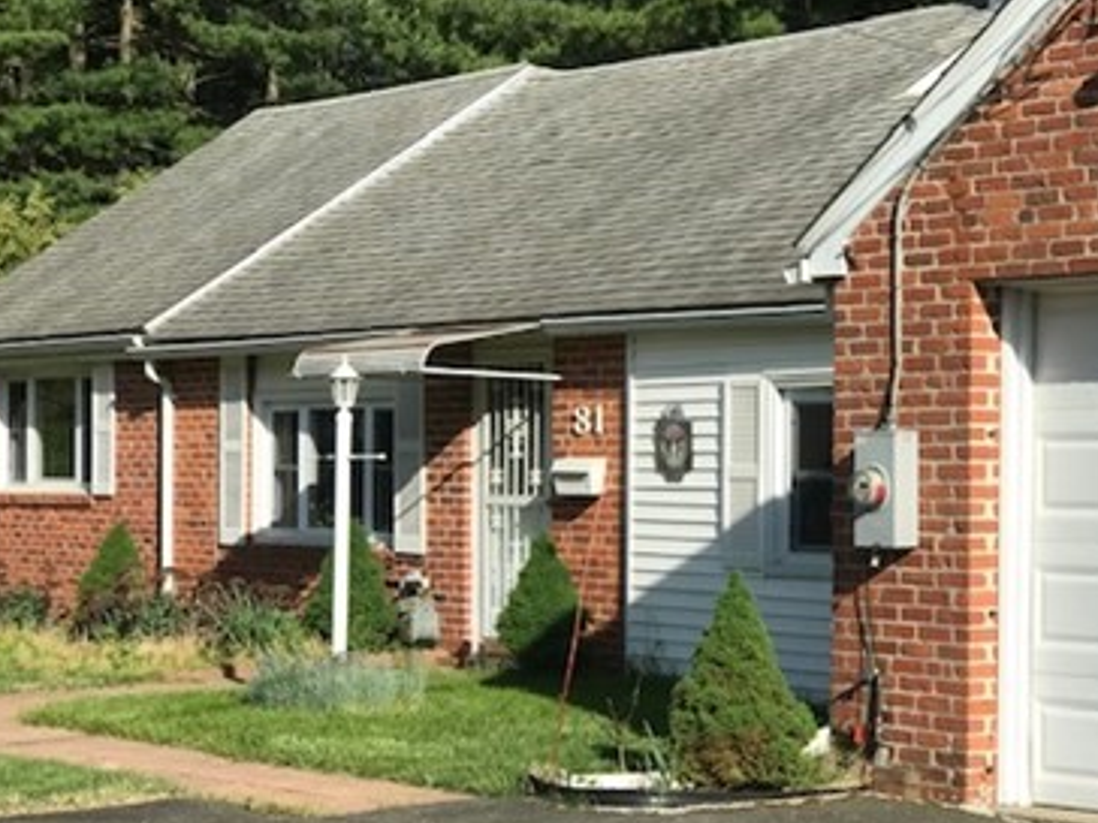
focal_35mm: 94
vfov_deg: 15.7
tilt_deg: -0.4
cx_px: 817
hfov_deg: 20.7
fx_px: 2982
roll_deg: -0.4
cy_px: 479
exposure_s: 1/812
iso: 20
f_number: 2.8
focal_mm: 6.6
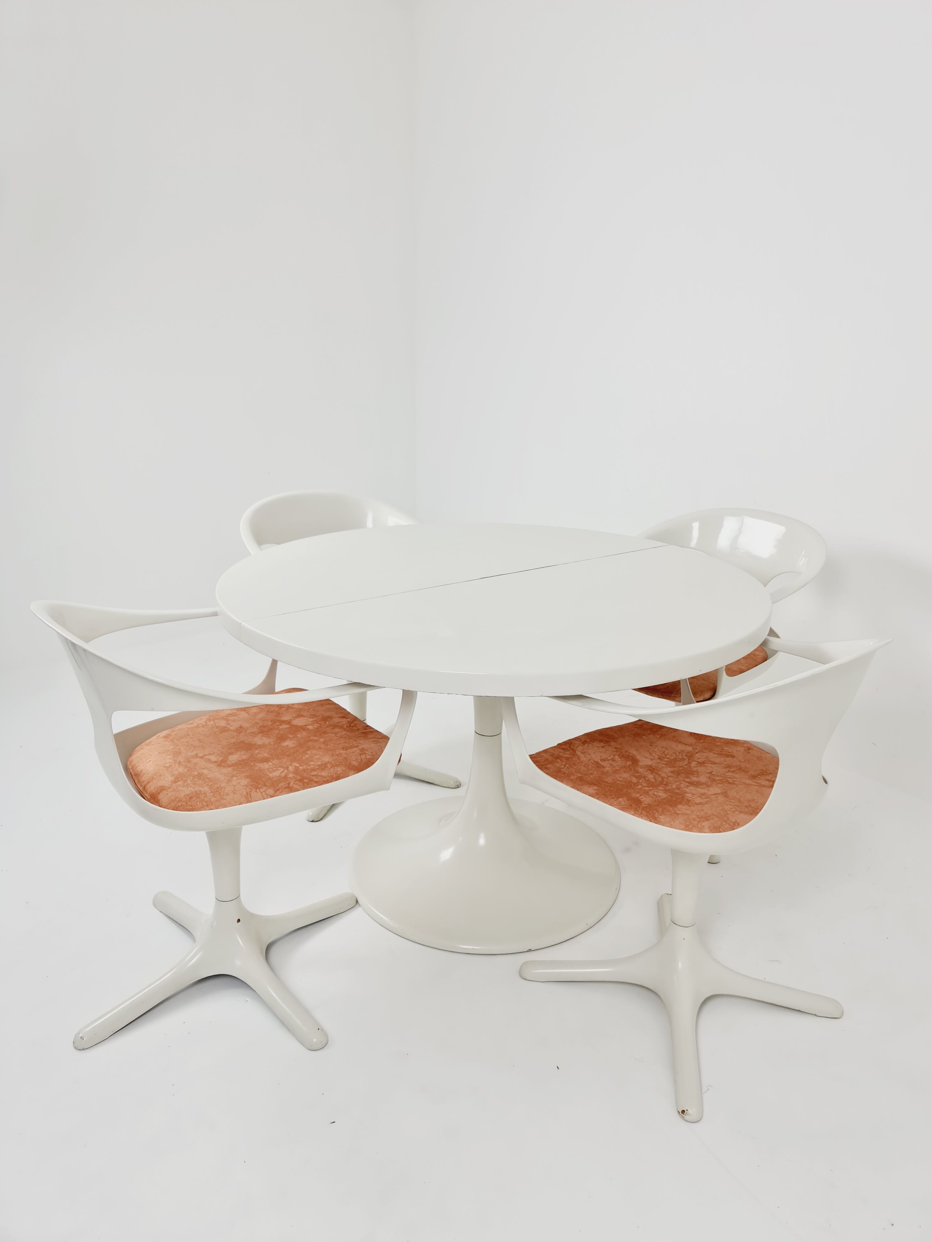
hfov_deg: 54.9
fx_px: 897
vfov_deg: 69.4
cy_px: 621
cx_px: 466
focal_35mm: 25
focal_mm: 7
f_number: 1.8
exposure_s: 1/100
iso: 64
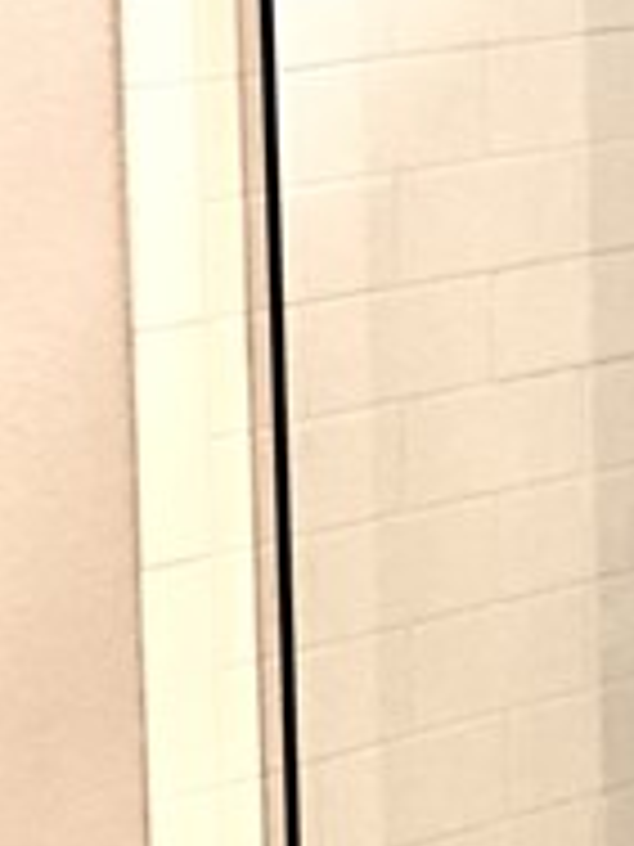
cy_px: 94
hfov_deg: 9.2
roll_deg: +0.1
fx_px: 3858
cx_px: 859
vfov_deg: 12.4
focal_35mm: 158
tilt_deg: -6.6
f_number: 2.2
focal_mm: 4.15
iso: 64
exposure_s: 1/15
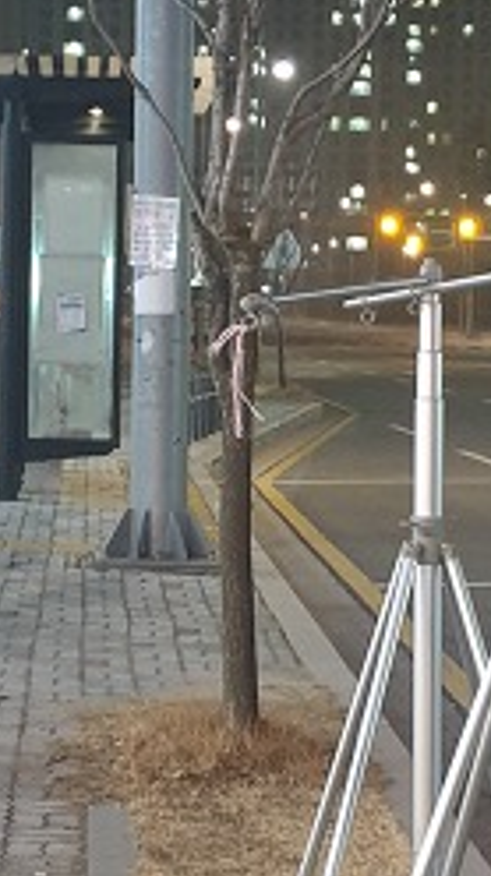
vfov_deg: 18.3
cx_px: 184
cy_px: 484
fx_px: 2715
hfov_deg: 10.3
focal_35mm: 117
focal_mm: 4.3
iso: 320
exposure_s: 1/17
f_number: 1.5
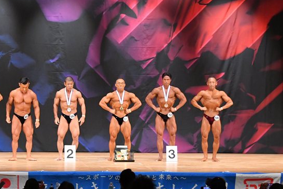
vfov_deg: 9.2
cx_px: 110
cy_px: 93
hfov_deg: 13.8
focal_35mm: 149
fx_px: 1171
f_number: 5.6
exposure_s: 1/400
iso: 7200
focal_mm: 70
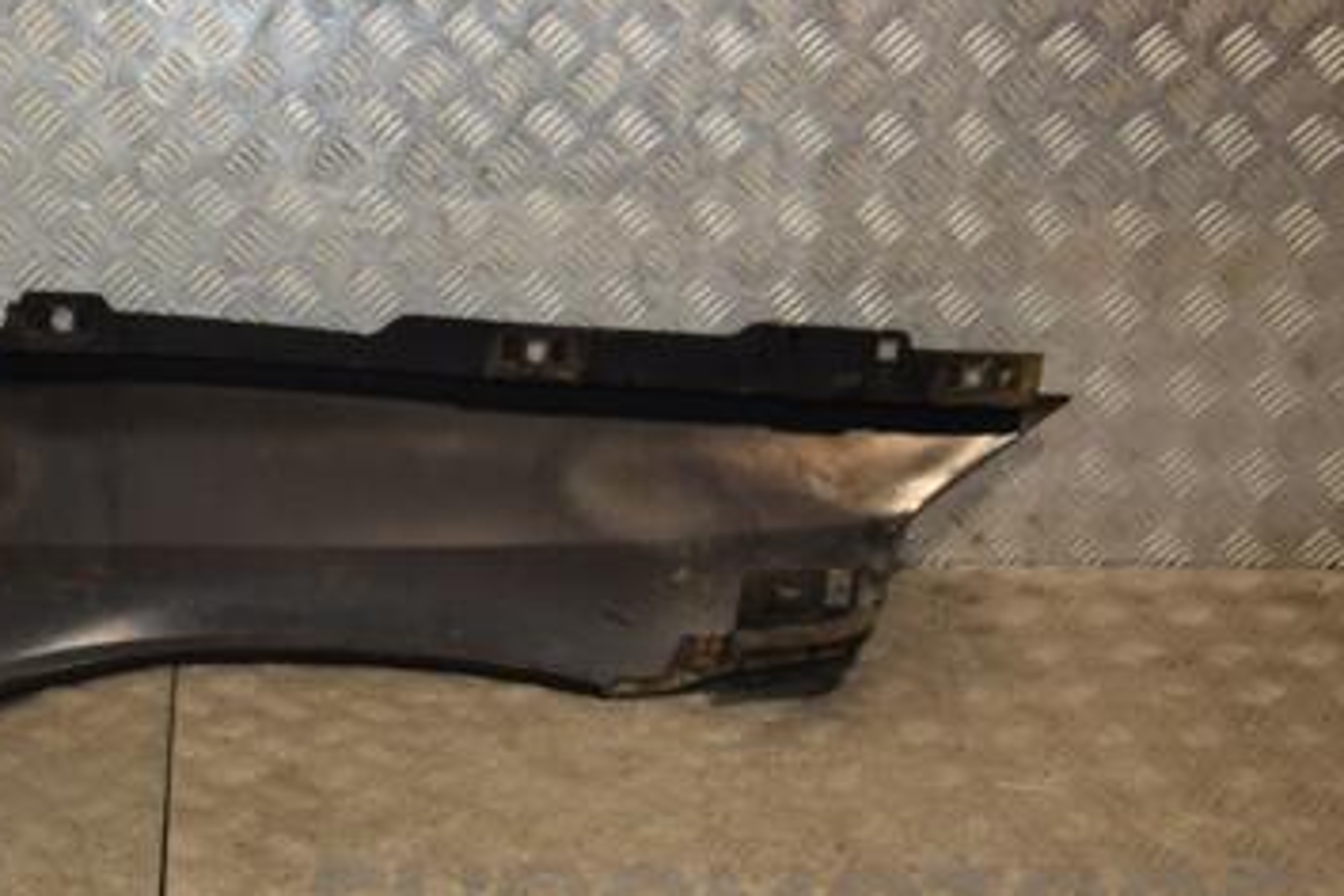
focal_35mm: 61
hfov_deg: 31.9
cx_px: 239
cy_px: 418
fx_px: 2277
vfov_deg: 22.3
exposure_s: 1/200
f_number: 5
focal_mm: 24
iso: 800
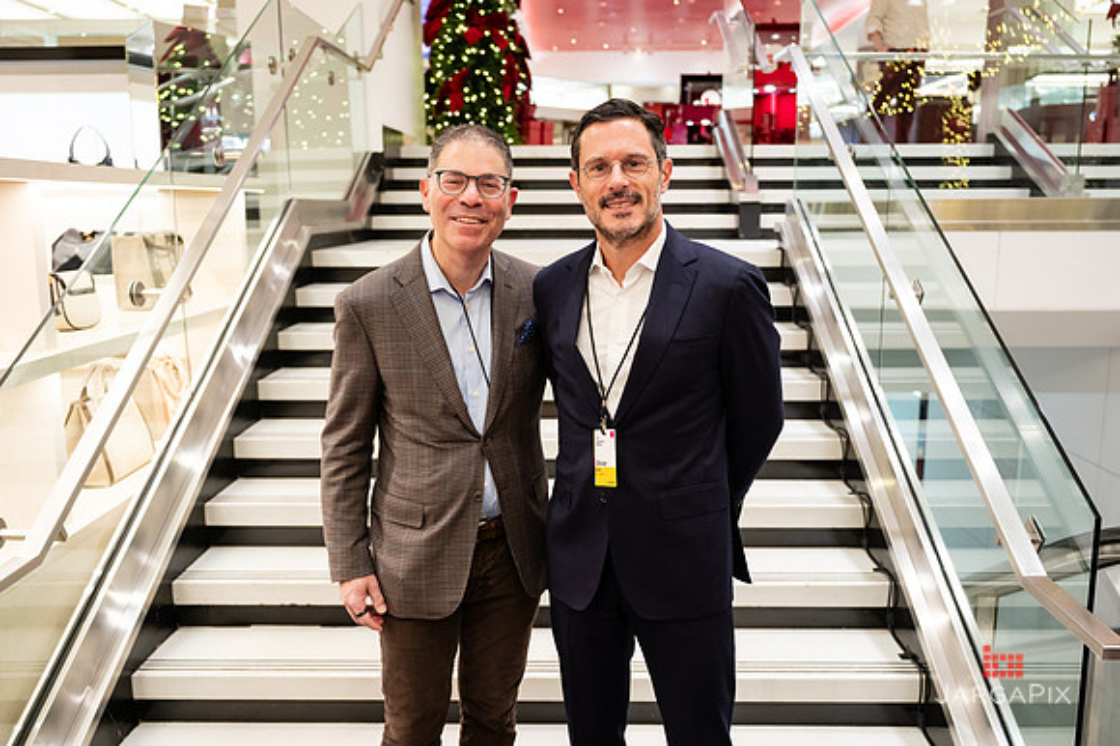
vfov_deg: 43.3
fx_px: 939
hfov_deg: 61.6
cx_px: 558
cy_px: 371
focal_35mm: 30
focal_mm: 30
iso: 1250
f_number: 3.2
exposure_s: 1/160
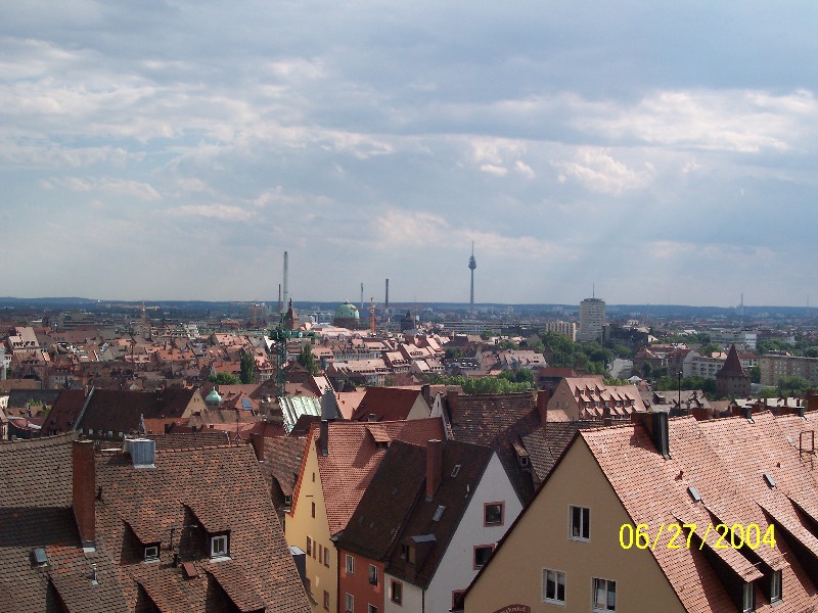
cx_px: 409
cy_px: 306
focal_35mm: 51
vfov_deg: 28.6
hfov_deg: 37.5
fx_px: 1205
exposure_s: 1/700
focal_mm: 10.7
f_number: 5.6
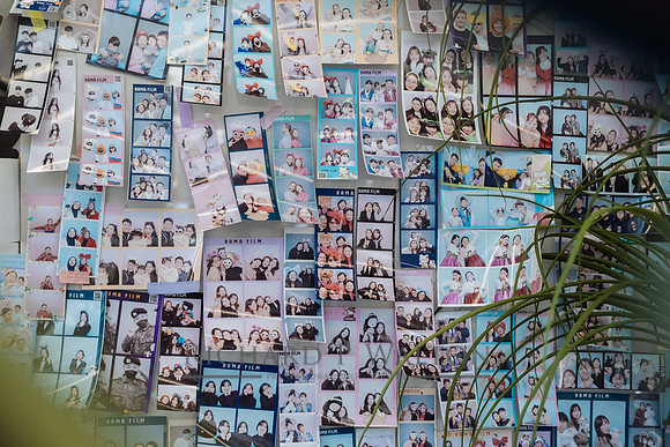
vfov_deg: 29.9
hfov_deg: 43.6
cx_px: 335
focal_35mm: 45
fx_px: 838
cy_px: 224
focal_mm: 30.2
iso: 400
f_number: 3.2
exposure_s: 1/125
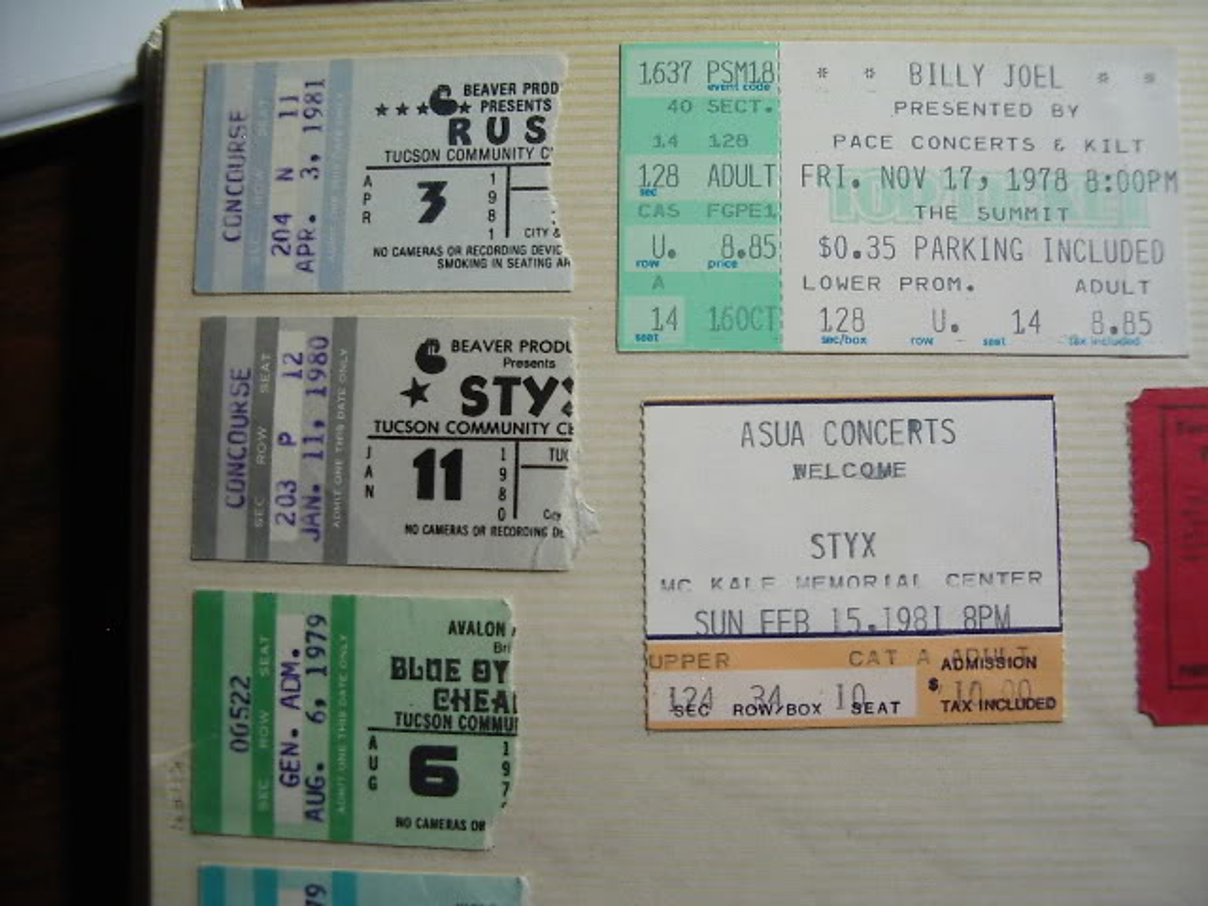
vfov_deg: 37.7
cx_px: 604
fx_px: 1326
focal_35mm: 38
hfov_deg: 49.0
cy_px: 453
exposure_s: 1/20
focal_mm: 5.8
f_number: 2.6
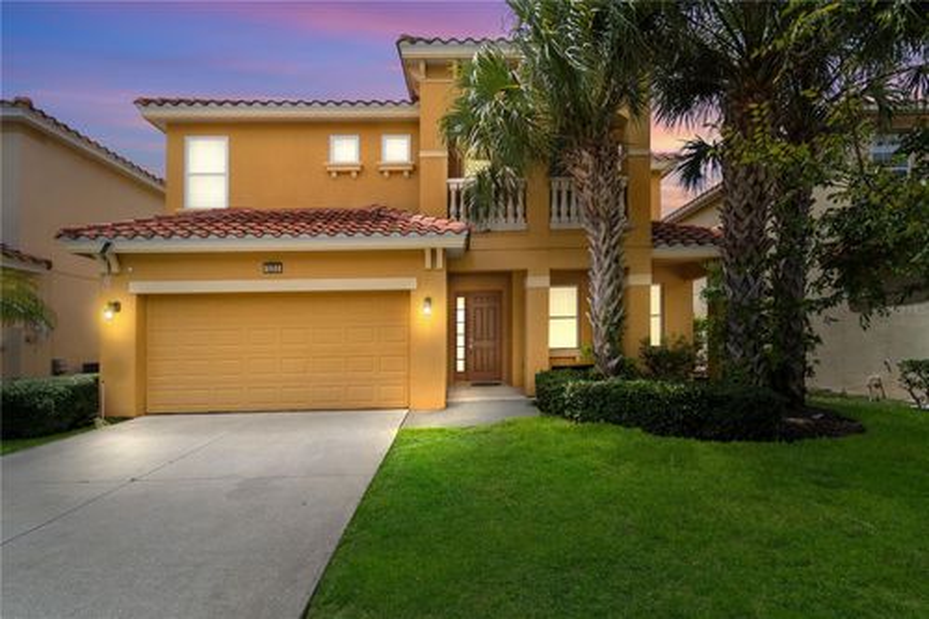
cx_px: 464
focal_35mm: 16
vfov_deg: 72.0
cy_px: 310
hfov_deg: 95.0
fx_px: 426
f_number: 6.3
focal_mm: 11
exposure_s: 1/250
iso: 100
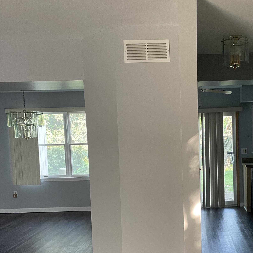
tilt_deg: -5.6
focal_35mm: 43
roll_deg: +1.7
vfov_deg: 38.7
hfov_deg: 37.9
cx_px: 198
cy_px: 167
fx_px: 356
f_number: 1.6
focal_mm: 4.2
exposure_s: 1/77
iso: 125
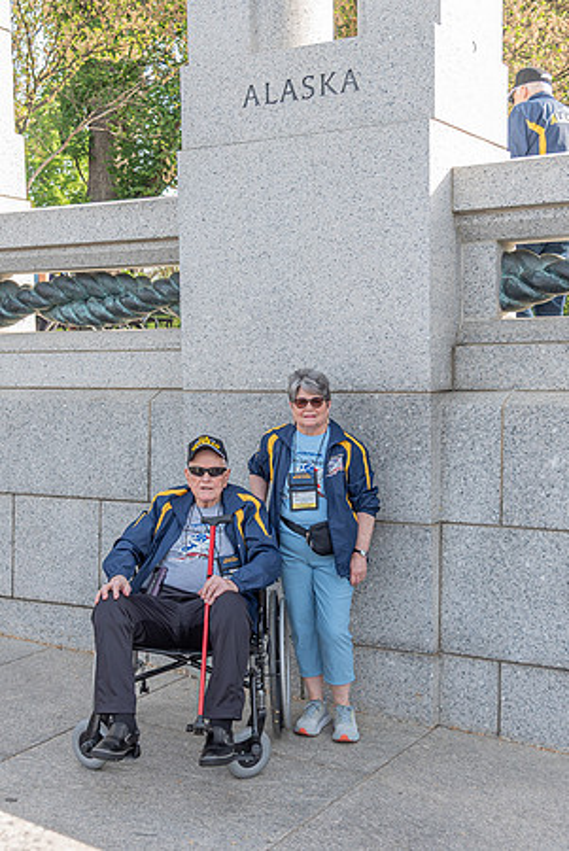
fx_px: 1042
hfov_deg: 30.5
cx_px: 285
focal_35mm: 44
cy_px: 420
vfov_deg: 44.4
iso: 100
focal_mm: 24
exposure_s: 1/125
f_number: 4
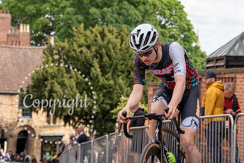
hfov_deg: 17.4
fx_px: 792
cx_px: 168
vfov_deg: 11.7
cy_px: 28
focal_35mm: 117
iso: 400
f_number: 5
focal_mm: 70
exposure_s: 1/1000
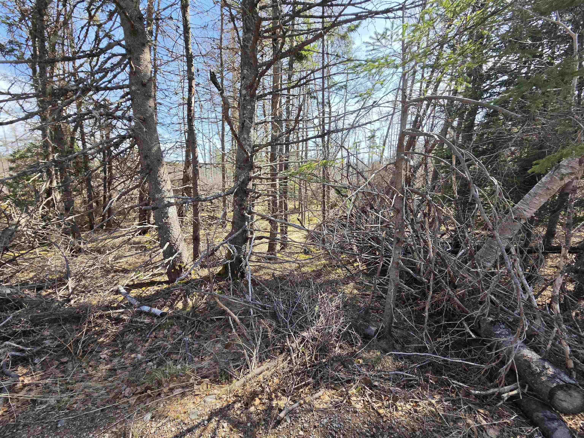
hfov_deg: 106.2
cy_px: 219
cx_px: 292
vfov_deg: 89.9
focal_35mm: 13
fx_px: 219
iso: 100
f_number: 2.2
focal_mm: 2.2
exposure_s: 1/1505
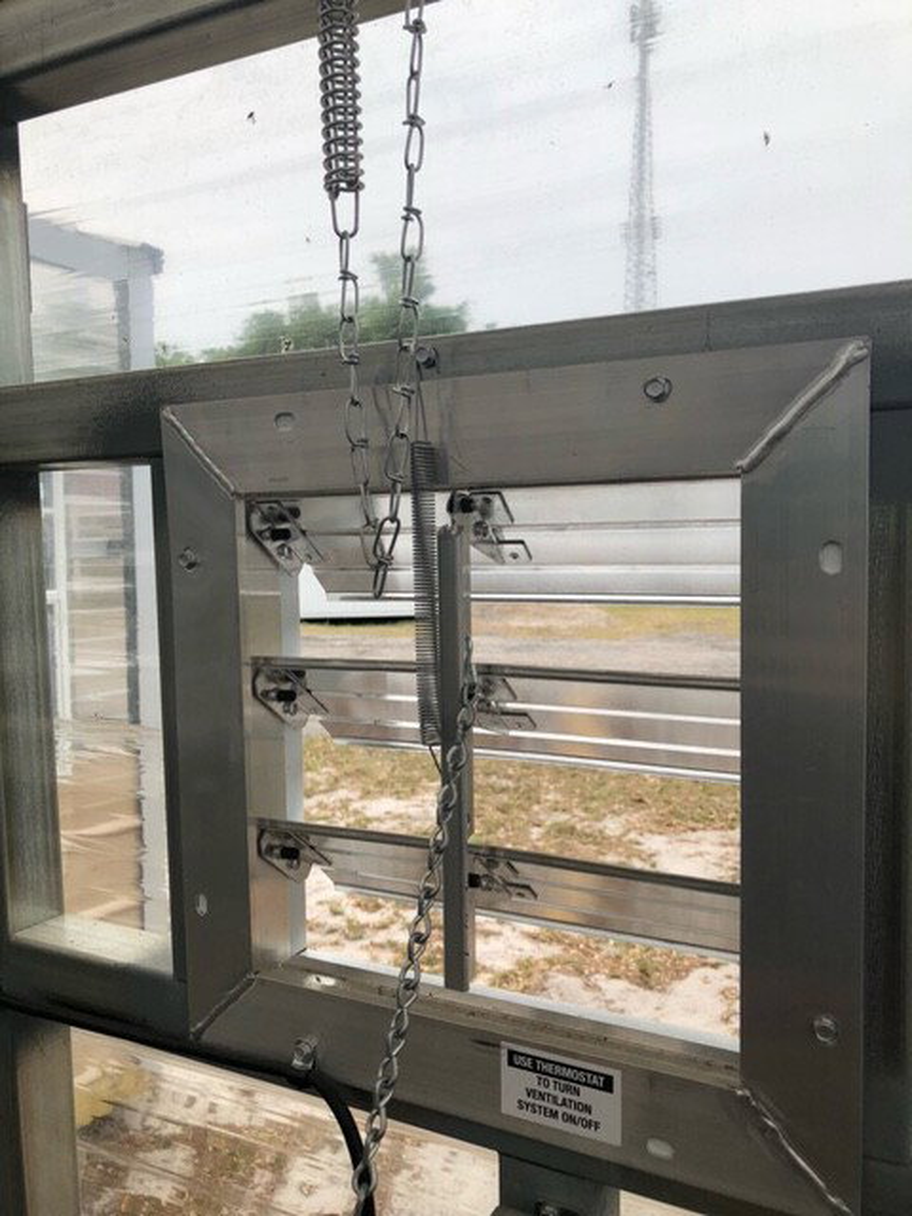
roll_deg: +0.8
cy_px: 608
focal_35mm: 28
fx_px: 984
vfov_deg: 63.4
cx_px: 456
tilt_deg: -5.1
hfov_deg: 49.7
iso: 20
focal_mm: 3.99
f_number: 1.8
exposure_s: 1/1171
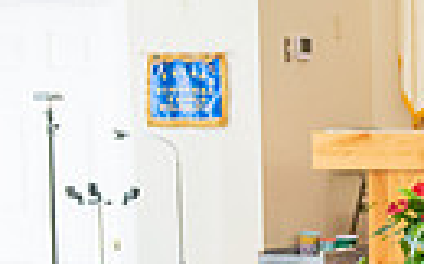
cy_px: 380
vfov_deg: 6.3
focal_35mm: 205
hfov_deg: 9.6
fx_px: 2367
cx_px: 835
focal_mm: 45
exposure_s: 1/100
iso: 1250
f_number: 5
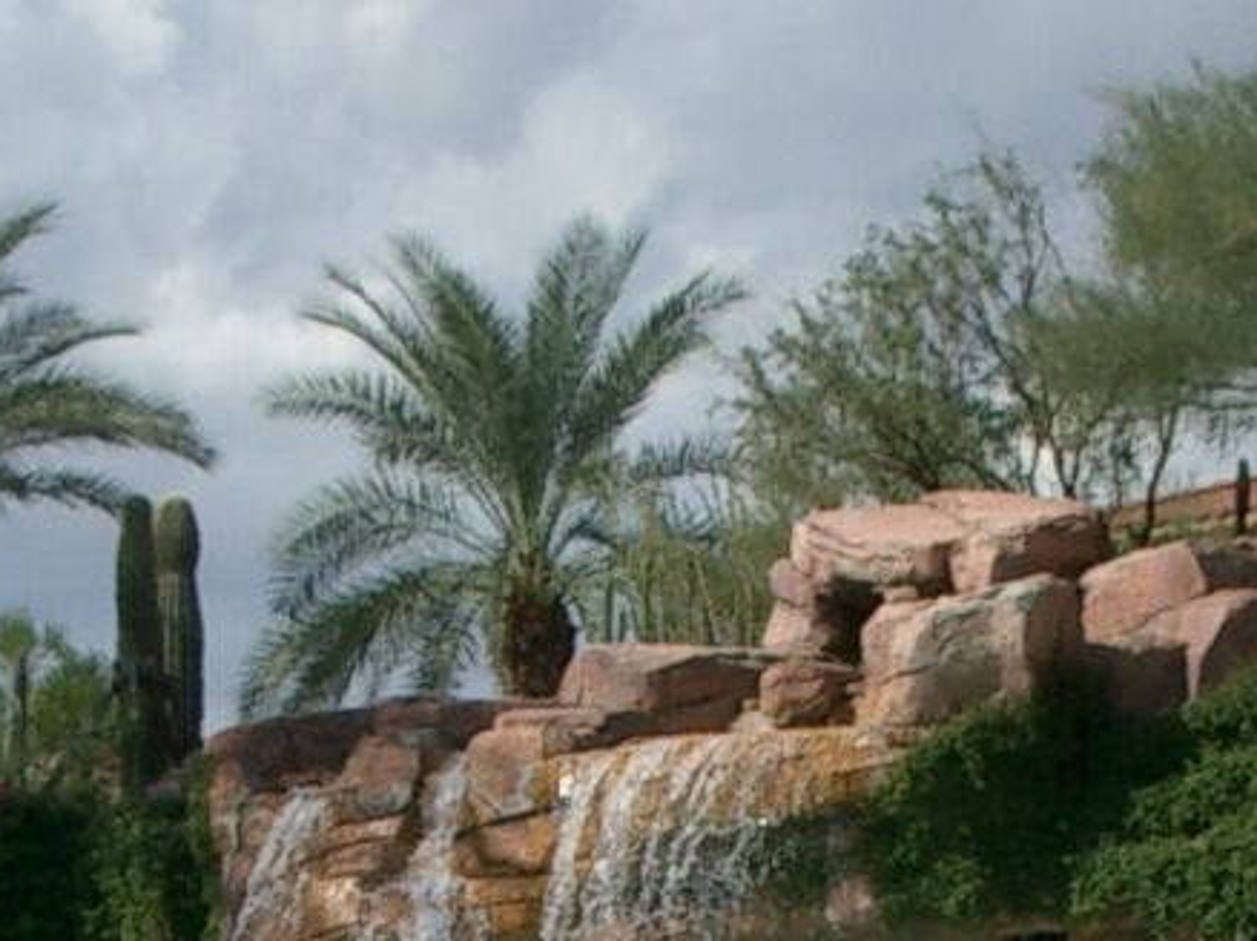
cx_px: 617
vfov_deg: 11.2
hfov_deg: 15.4
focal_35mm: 128
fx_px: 4645
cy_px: 1262
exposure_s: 1/1000
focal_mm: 5.8
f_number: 4.3
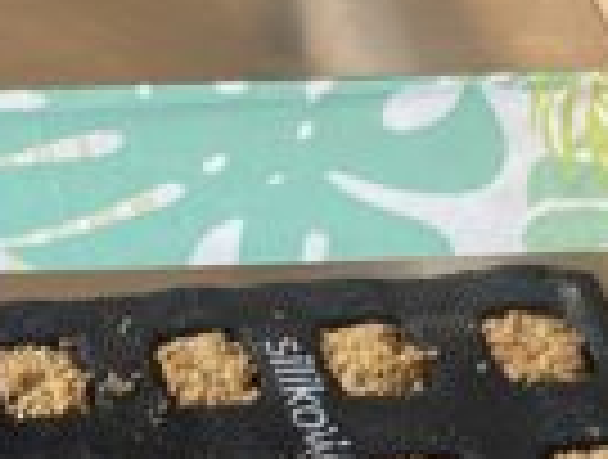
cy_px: 590
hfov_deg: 14.4
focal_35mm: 128
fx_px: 2254
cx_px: -277
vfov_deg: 11.4
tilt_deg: -50.7
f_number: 1.8
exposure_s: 1/60
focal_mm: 4.25
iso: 160
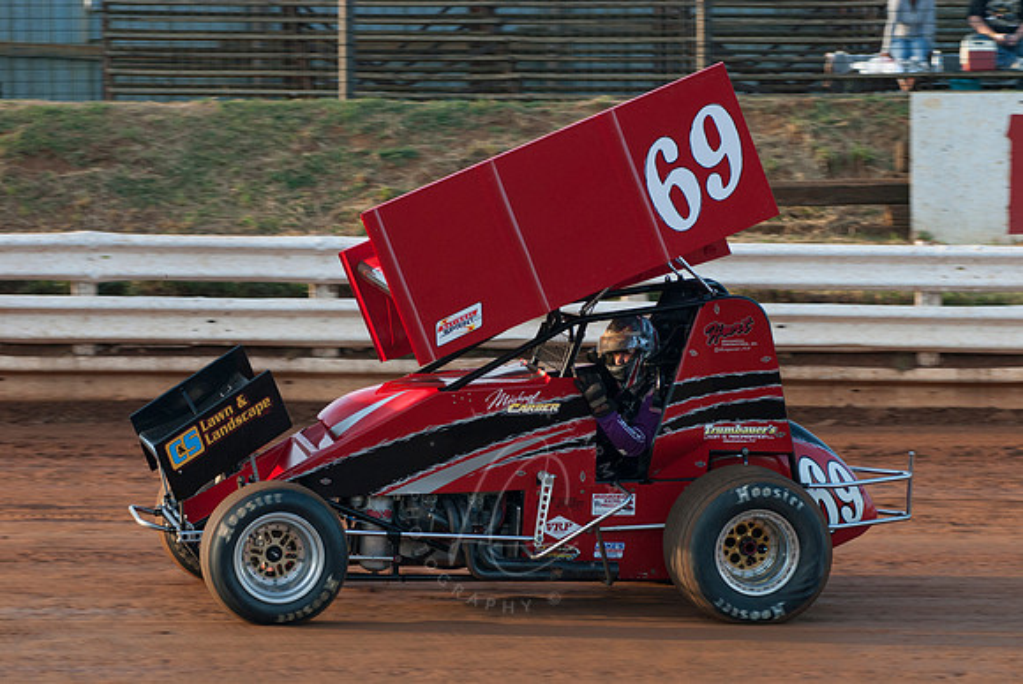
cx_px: 512
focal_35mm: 165
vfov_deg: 8.3
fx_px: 4693
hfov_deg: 12.4
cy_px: 342
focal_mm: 110
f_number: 4.5
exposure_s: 1/400
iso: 200
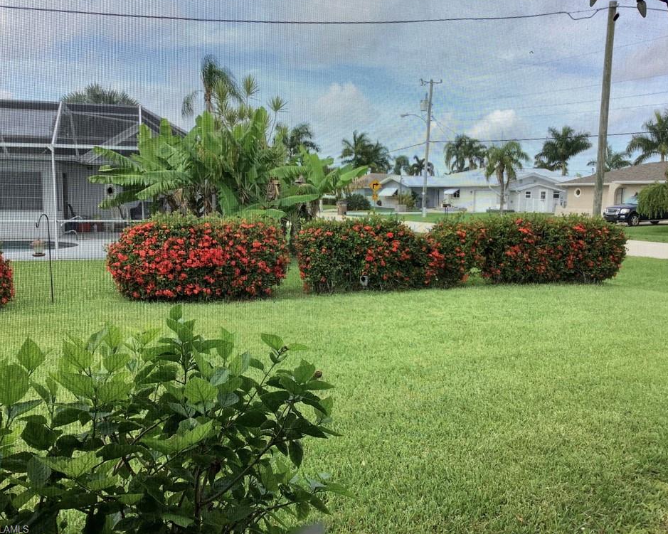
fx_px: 652
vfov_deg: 44.5
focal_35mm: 33
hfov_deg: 54.2
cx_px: 341
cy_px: 263
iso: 25
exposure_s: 1/485
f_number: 2.4
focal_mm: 3.3
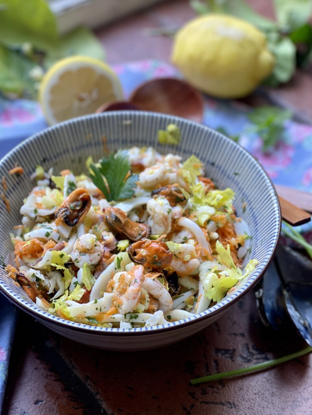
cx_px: 156
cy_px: 208
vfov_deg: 30.3
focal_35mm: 64
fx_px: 769
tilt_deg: -44.8
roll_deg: +1.4
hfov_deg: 22.9
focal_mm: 7.5
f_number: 2.2
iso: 250
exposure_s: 1/88
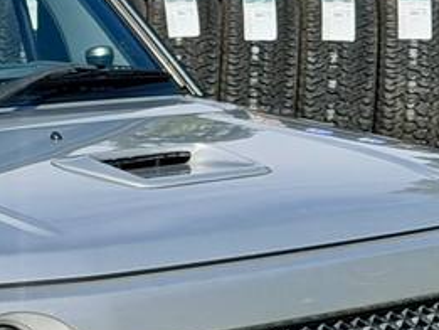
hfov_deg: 8.2
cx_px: -326
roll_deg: +1.9
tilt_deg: -7.0
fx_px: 2982
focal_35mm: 235
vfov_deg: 6.3
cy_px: 271
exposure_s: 1/4878
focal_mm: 6.76
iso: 80
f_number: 1.78
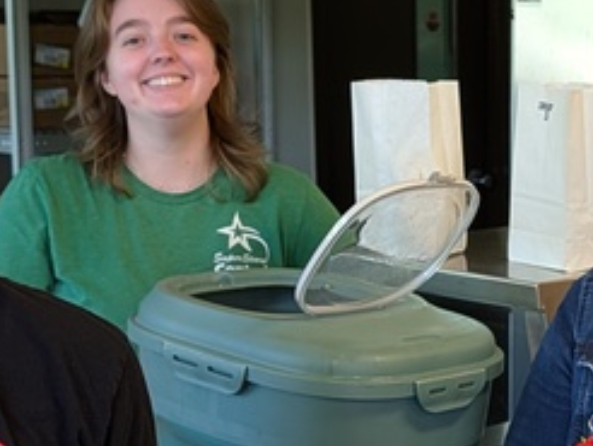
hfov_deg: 19.2
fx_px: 1715
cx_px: 564
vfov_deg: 14.6
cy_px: 413
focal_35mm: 100
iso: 80
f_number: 1.68
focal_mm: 6.9
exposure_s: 1/40
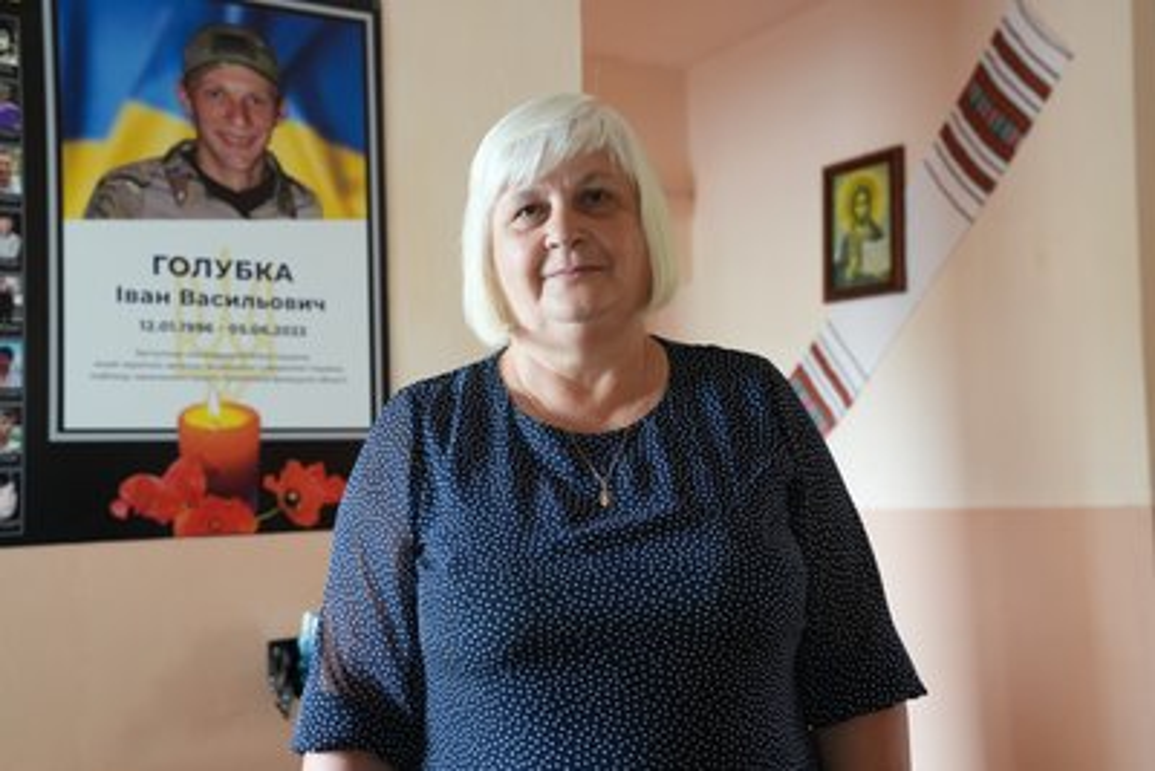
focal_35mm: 46
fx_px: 1476
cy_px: 386
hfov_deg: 42.7
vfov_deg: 29.3
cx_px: 578
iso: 2500
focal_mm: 46
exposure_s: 1/100
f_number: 5
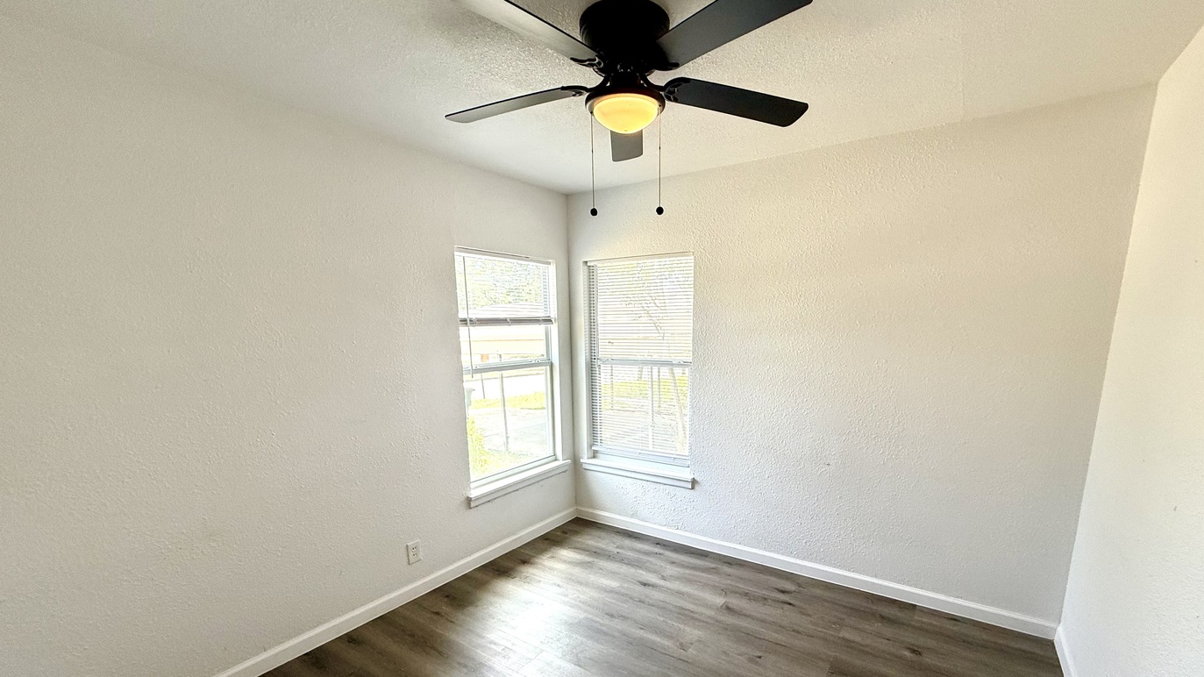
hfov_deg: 99.3
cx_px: 627
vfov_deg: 65.9
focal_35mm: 16
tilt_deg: -11.0
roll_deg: +0.3
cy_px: 429
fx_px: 511
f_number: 2.2
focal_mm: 2.22
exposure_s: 1/139
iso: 64
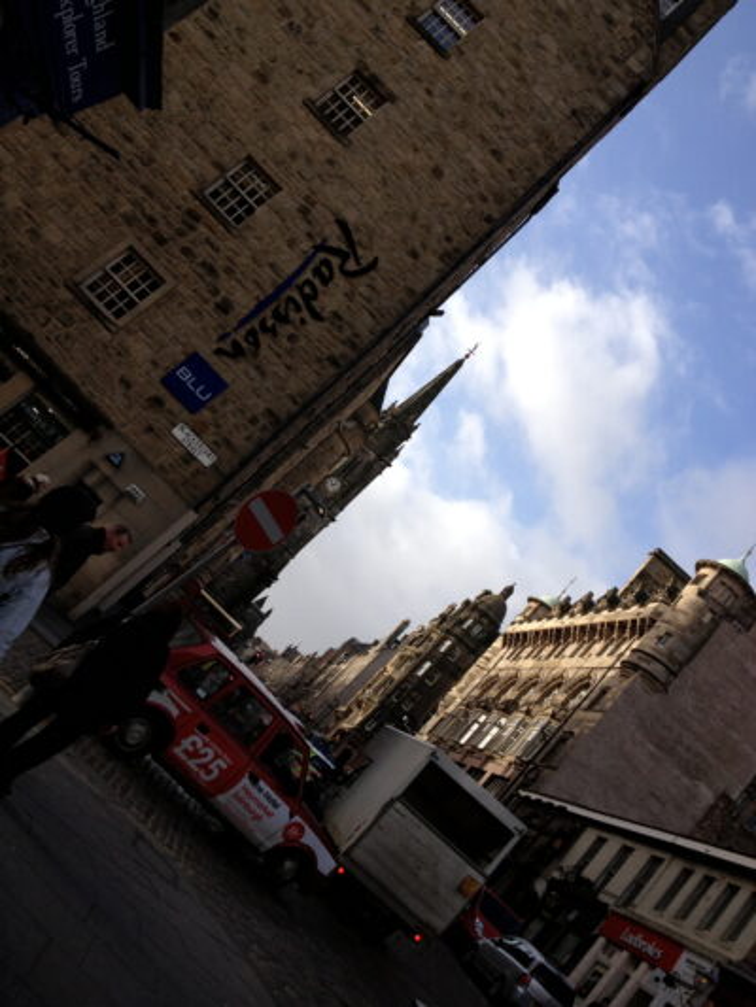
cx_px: 378
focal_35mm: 35
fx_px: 1019
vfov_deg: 52.6
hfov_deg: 40.7
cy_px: 504
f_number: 2.4
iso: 50
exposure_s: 1/1104
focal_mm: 4.28
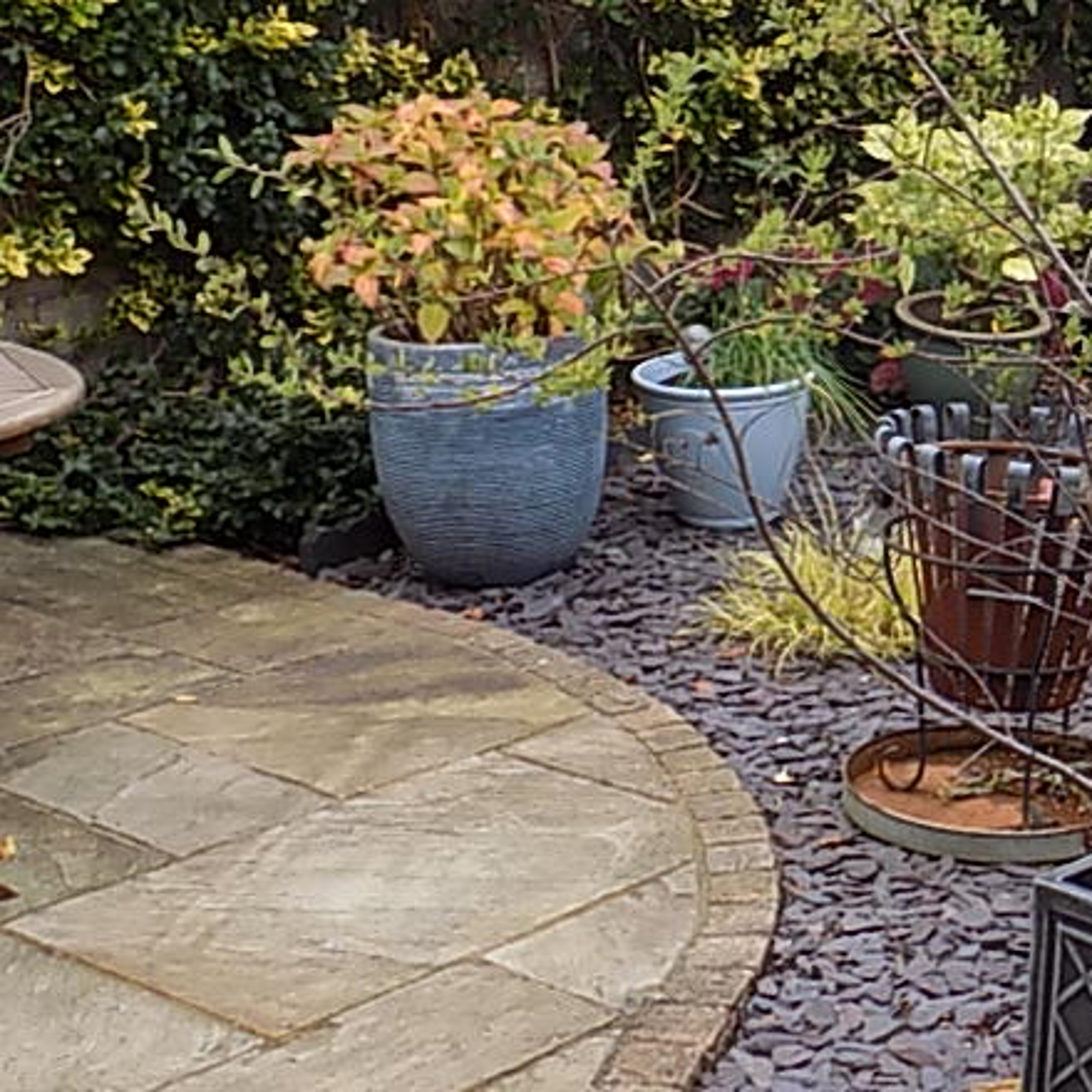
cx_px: 1189
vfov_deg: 23.3
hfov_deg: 22.1
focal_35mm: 74
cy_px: 377
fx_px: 2641
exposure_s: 1/125
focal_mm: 4
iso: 80
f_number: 3.1
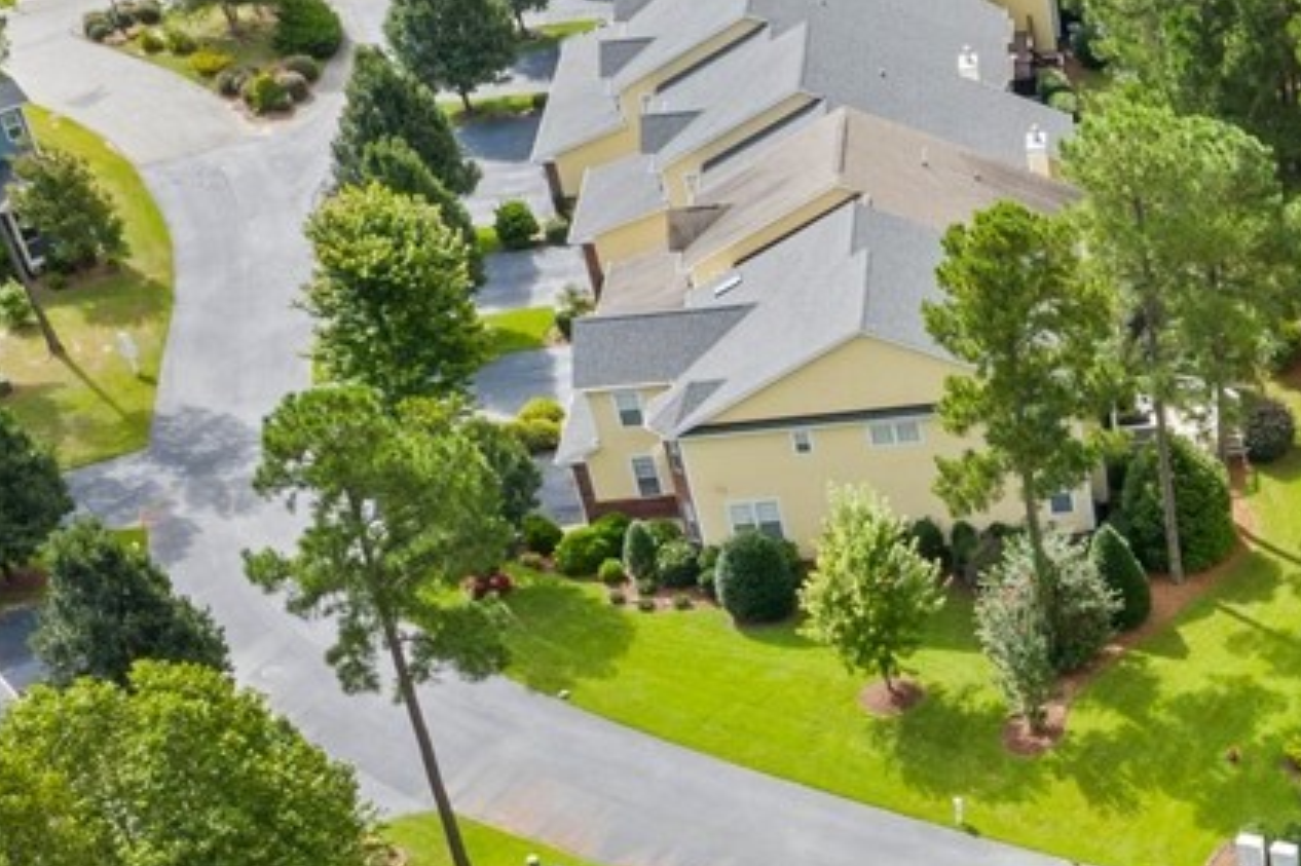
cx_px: 1517
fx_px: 2601
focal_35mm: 72
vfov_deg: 18.7
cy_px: 713
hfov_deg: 25.5
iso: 100
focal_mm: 10.26
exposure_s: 1/100
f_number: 8
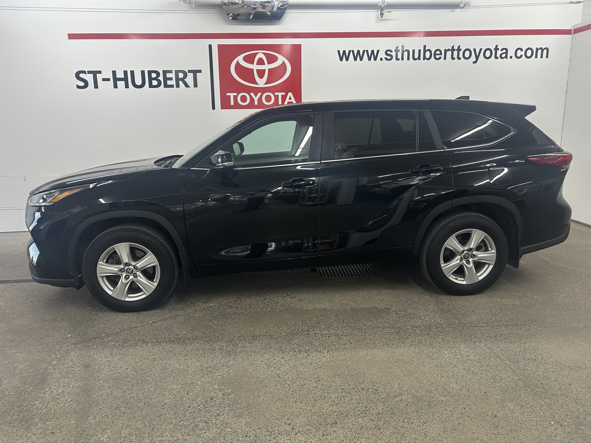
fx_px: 444
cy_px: 222
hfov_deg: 67.3
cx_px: 296
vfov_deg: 53.1
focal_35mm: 26
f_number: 1.5
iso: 100
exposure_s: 1/120
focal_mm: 5.7
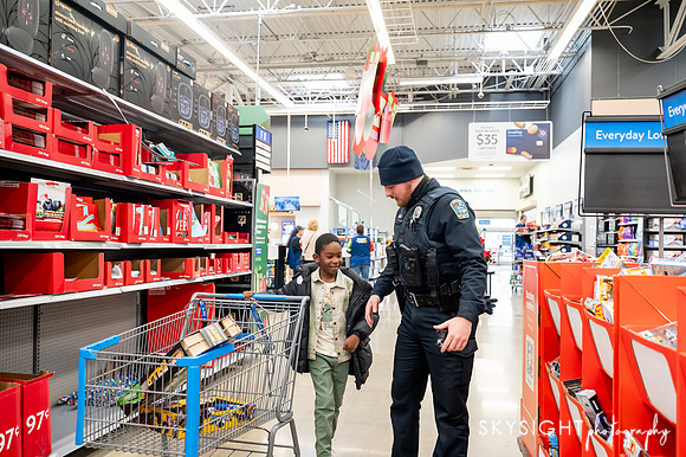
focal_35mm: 29
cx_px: 348
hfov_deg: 63.9
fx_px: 550
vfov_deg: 45.1
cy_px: 228
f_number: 3.5
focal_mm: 28
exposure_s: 1/320
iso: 3200
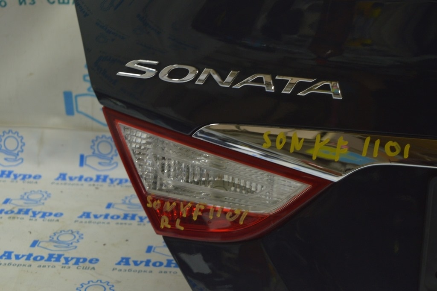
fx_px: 837
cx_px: 218
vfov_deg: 19.7
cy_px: 146
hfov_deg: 29.3
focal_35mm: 69
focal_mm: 46
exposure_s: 1/20
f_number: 5.6
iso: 400
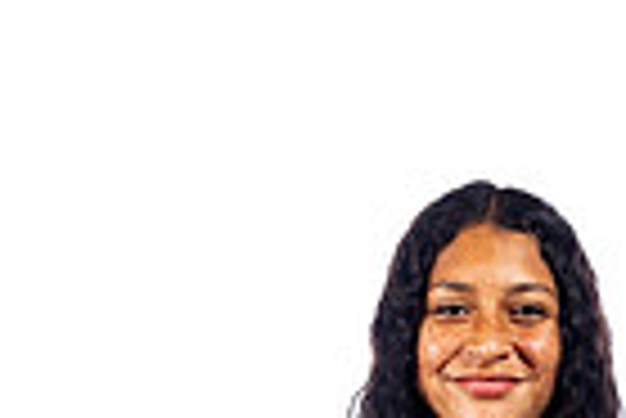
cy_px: 998
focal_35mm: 149
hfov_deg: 13.7
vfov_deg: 8.5
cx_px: 540
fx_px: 2594
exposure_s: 1/250
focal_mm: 46
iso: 800
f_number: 8
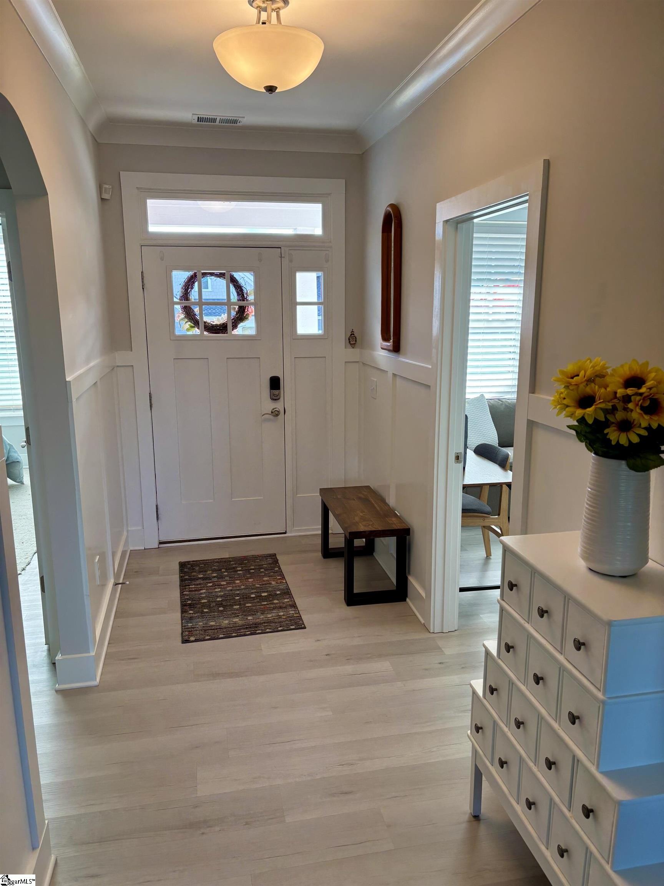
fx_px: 665
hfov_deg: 53.1
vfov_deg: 67.3
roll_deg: -0.2
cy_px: 443
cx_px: 332
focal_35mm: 26
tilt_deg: -11.0
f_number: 1.6
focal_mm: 5.96
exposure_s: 1/120
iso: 64
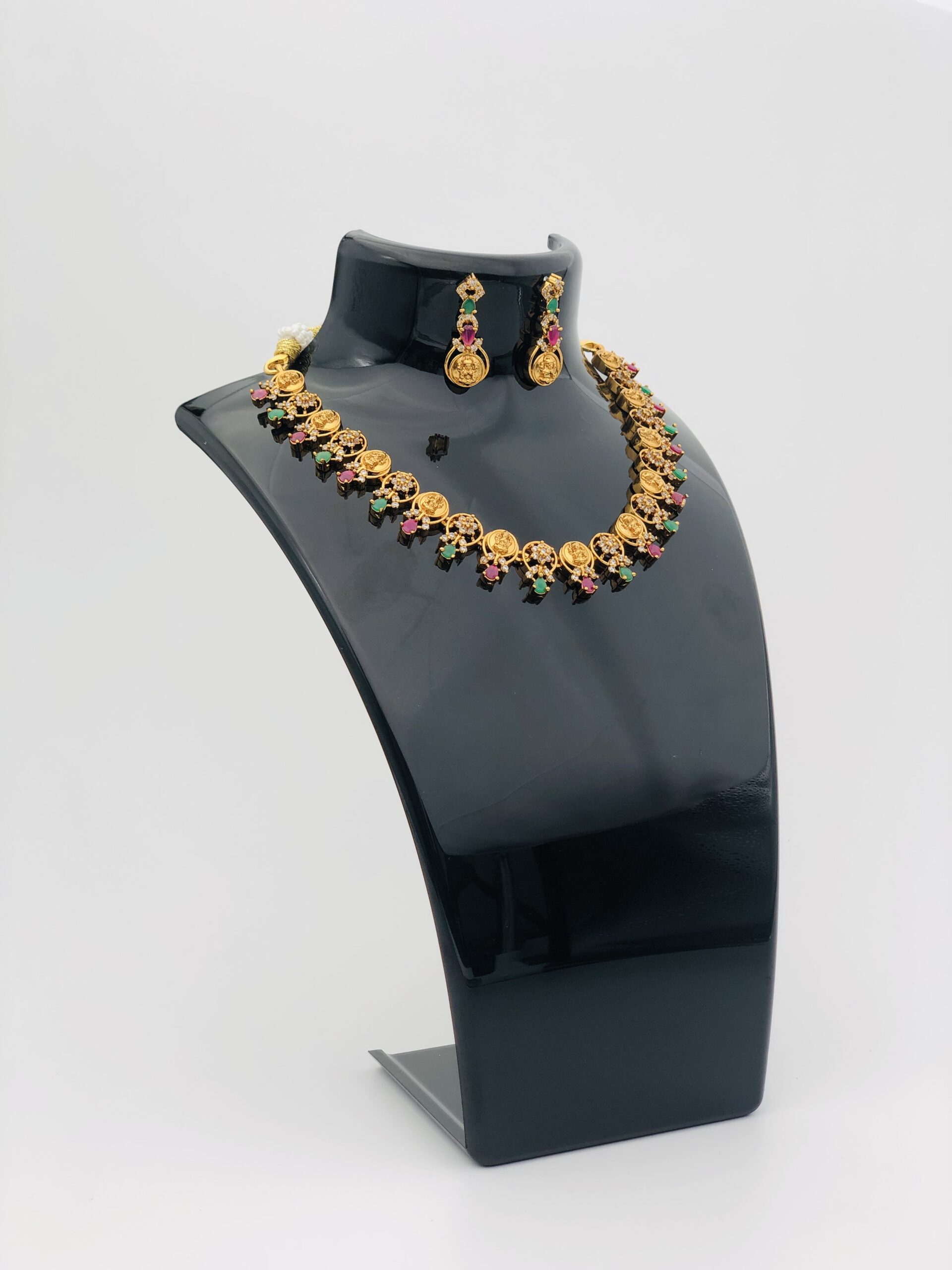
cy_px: 635
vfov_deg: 36.8
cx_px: 476
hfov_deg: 28.0
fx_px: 1907
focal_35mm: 52
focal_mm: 6
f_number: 2.4
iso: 16
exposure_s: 1/106
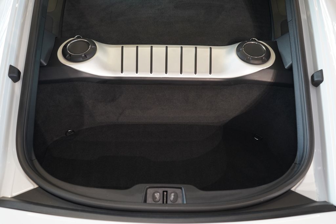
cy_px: 112
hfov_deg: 60.3
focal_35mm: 31
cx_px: 168
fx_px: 289
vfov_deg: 42.3
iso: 1600
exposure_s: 1/160
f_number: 3.5
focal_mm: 31
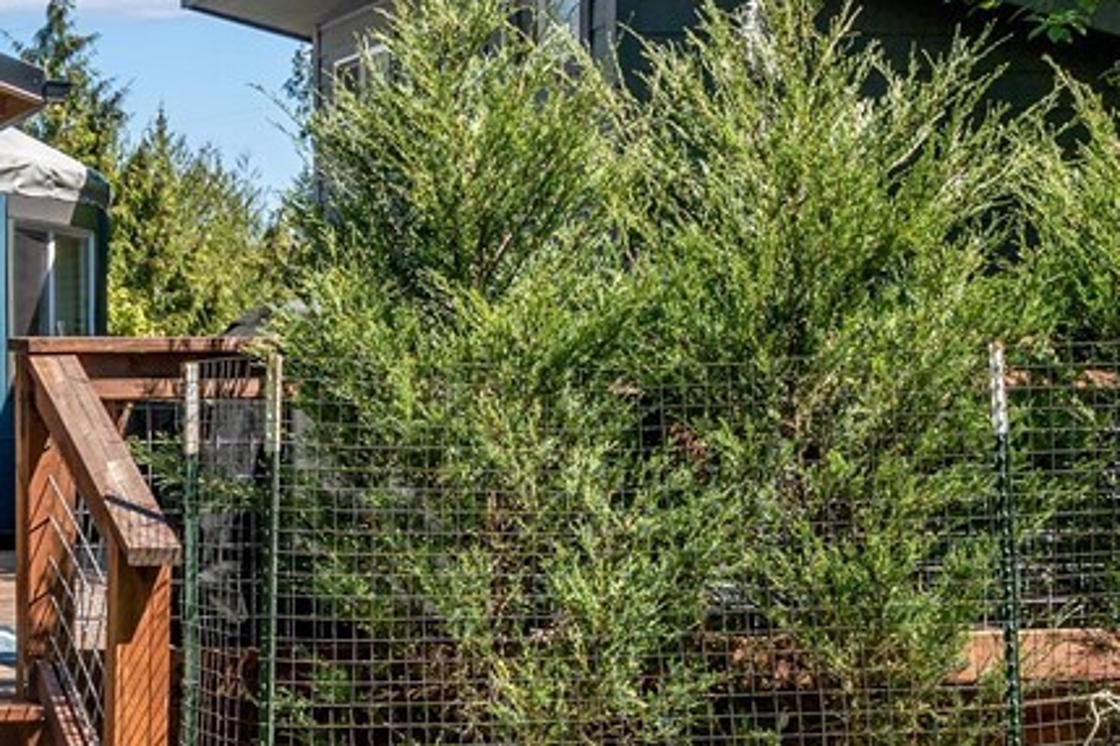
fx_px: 2458
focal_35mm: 79
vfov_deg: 17.3
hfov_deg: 22.4
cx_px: -418
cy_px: 417
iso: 320
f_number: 8
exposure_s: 1/30
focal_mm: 20
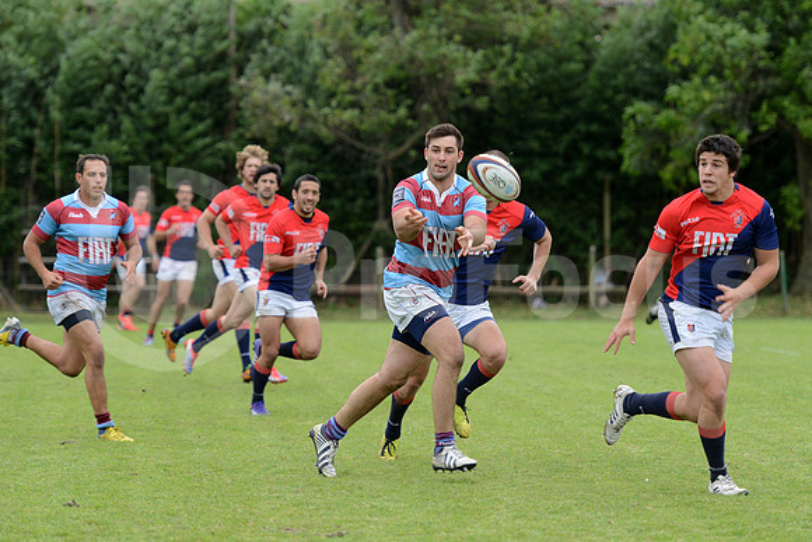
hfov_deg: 10.8
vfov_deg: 7.2
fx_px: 4286
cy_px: 271
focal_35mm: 190
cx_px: 406
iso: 400
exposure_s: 1/640
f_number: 4
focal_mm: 190
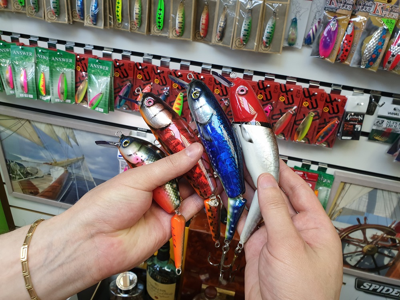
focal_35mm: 26
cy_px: 150
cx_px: 200
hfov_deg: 67.3
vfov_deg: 53.1
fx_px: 300
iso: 100
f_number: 2.4
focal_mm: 4.3
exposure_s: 1/50
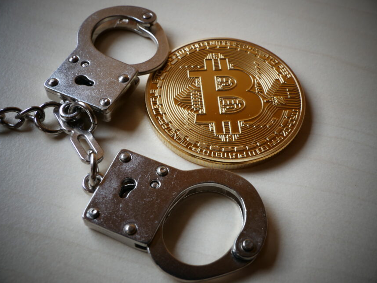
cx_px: 190
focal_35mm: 42
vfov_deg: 34.4
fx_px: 457
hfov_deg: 44.8
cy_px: 144
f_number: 8
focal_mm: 14.1
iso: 80
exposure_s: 1
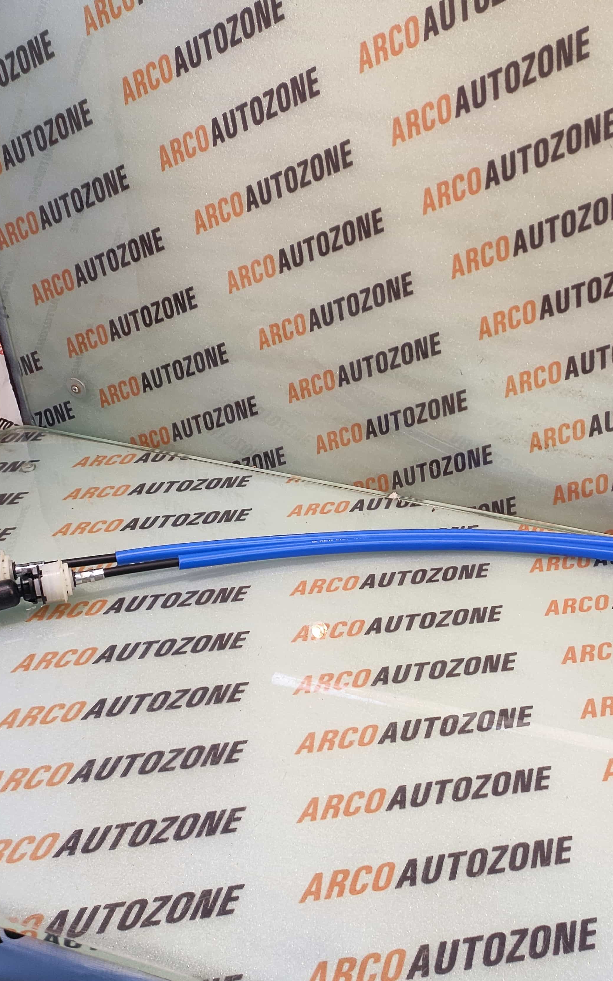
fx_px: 668
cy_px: 484
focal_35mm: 25
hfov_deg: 47.3
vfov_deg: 72.5
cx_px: 466
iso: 214
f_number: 1.79
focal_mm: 4.74
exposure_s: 1/33
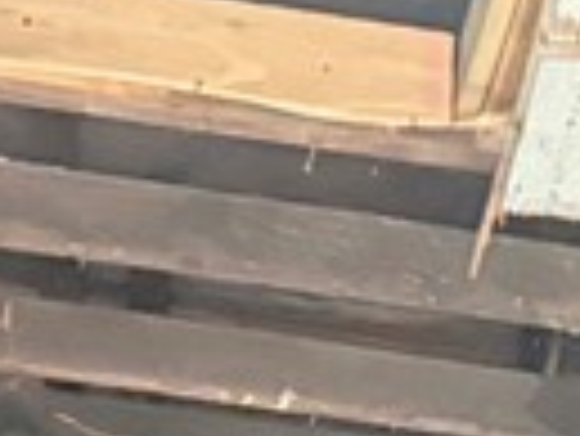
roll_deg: -0.3
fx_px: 3186
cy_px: 1304
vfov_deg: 7.0
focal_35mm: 190
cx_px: 1196
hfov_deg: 9.6
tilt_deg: +1.0
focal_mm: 6.76
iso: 1600
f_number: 1.78
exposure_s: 1/22
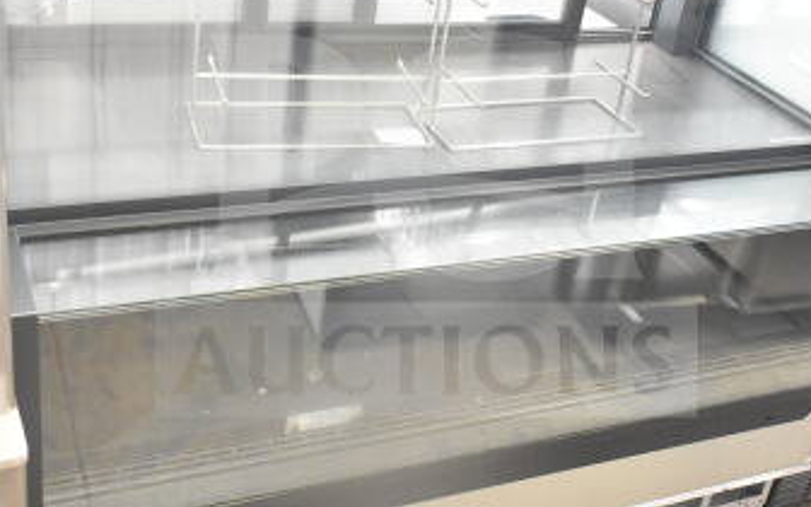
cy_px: 226
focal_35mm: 50
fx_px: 1105
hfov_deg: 40.3
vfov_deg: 25.8
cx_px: 425
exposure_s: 1/30
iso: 2500
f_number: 3.5
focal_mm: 18
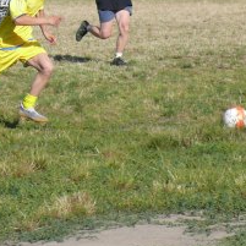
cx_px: 109
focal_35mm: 219
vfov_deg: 8.0
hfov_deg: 8.0
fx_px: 1761
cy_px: 18
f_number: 6.3
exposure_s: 1/400
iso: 100
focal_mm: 12.6
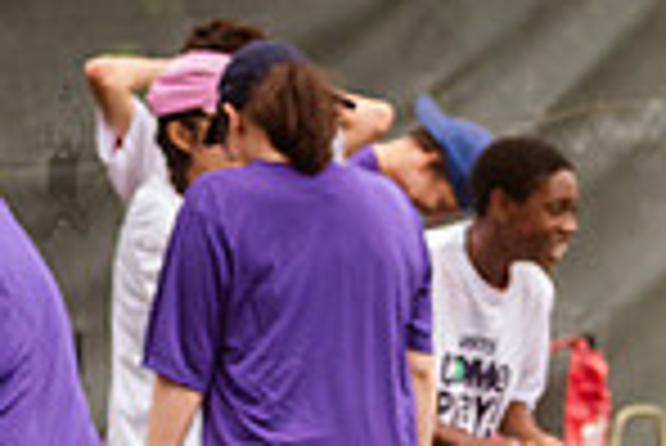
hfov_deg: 5.7
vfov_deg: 3.8
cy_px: 813
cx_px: 932
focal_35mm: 361
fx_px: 6685
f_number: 5
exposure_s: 1/1000
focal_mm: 92
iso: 1250
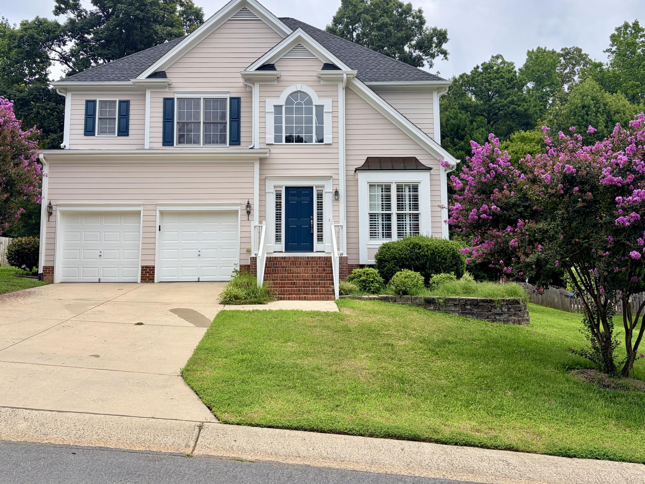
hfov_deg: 55.3
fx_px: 615
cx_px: 304
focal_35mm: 33
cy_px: 193
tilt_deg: +7.5
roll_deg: +0.3
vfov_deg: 42.7
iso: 50
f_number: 1.6
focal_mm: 5.96
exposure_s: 1/3448
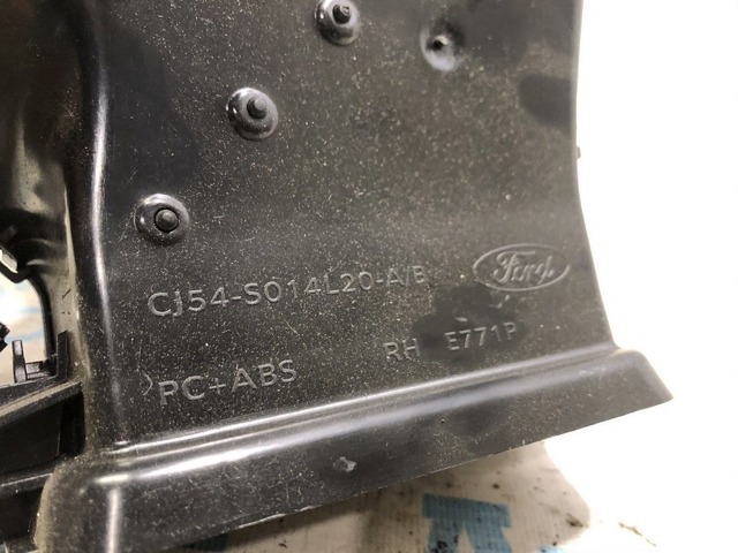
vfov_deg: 49.7
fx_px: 597
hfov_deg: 63.4
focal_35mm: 28
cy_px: 276
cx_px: 369
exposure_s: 1/14
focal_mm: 4
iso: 100
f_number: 1.8
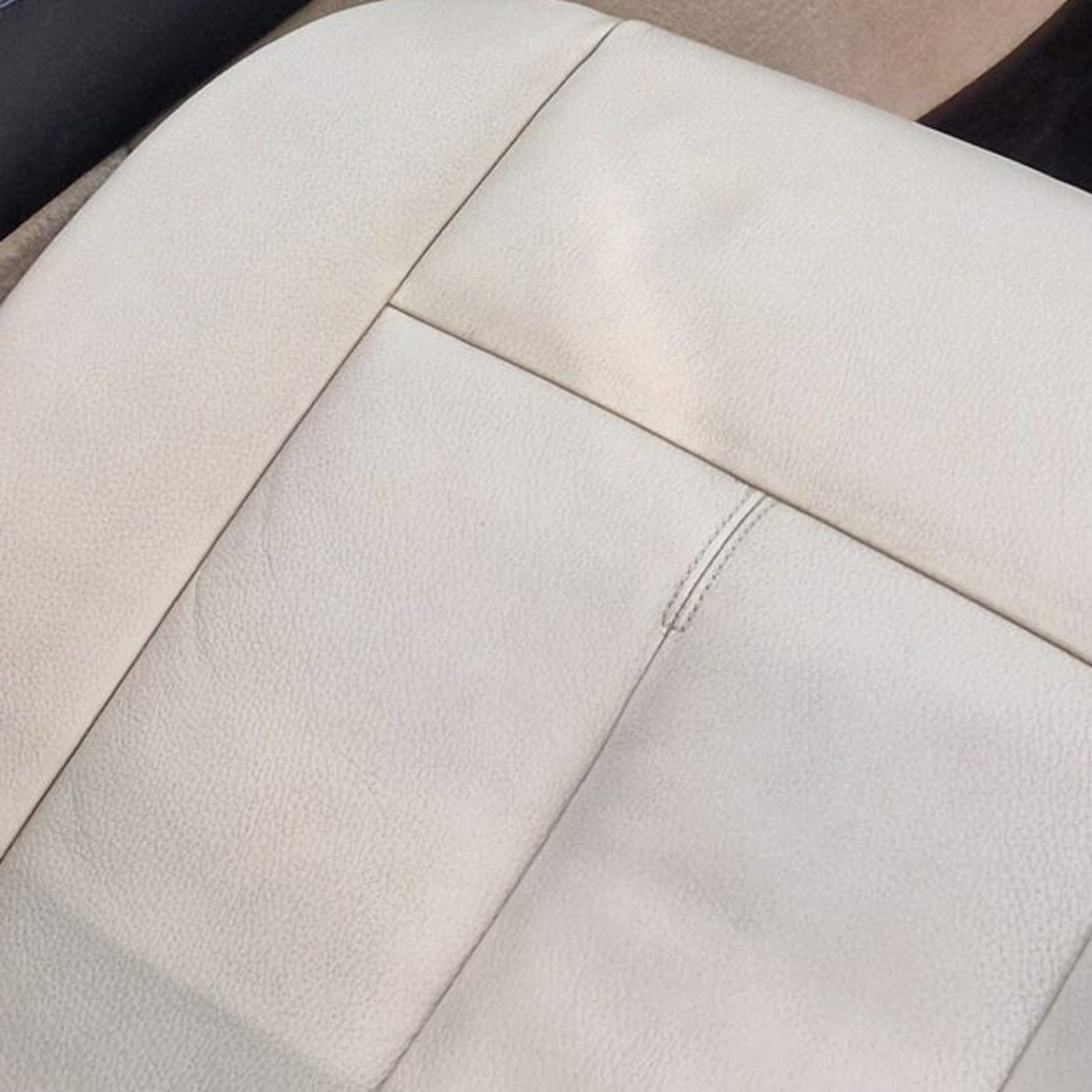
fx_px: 2962
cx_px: 460
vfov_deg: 19.6
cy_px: -242
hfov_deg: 20.9
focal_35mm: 83
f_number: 1.8
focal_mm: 6.4
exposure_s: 1/50
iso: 250
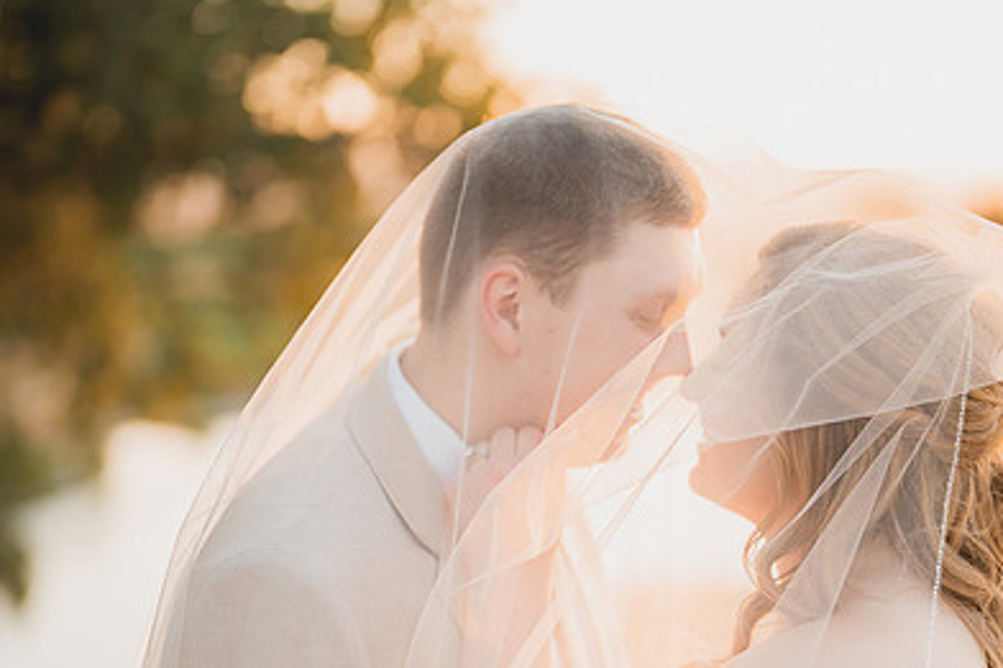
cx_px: 550
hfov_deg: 27.3
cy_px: 480
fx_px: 2061
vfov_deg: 18.3
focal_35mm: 74
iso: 125
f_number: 1.2
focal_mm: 50
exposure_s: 1/400
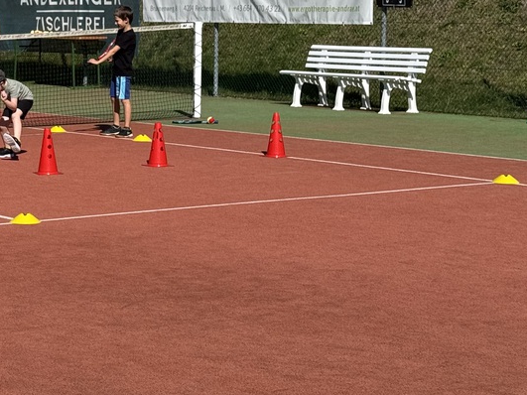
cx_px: -65
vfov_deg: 13.1
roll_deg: -0.2
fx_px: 1720
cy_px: 146
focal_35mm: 113
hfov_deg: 16.8
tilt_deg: -4.5
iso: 64
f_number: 1.78
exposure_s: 1/5376
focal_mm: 6.76
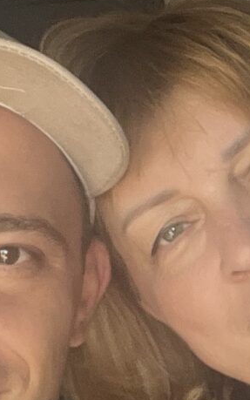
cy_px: 336
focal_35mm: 136
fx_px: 1482
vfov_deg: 15.2
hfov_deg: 8.9
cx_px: 569
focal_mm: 2.71
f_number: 2.2
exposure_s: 1/121
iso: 40
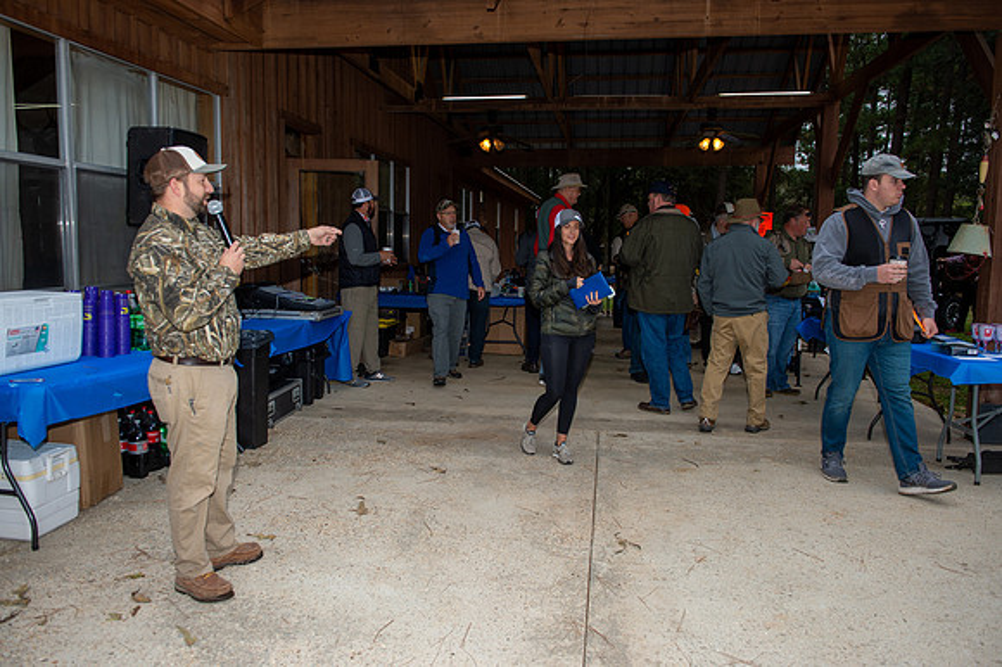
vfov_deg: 46.4
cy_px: 334
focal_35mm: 28
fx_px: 779
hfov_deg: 65.5
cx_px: 501
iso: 400
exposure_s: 1/160
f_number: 5
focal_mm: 28
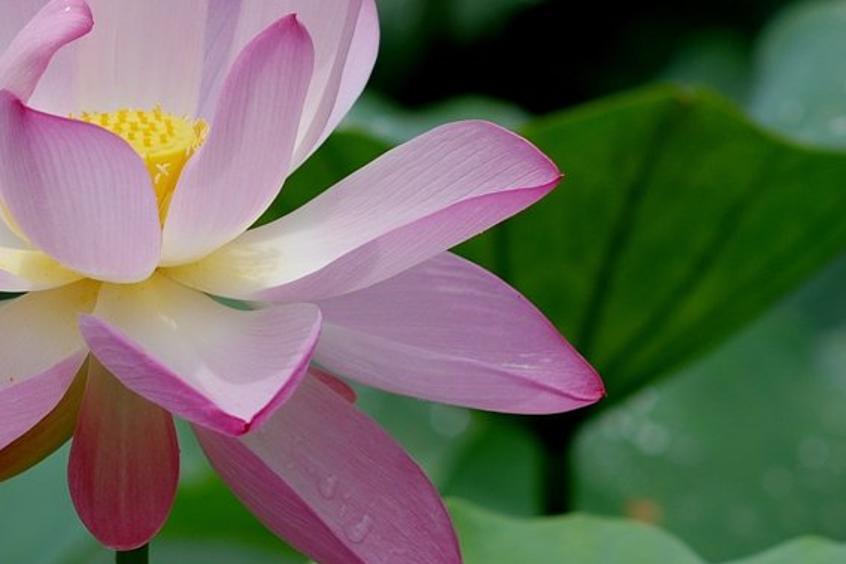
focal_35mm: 513
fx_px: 12055
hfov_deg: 4.0
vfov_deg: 2.7
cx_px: 137
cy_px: 213
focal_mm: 200
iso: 100
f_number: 8
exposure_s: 1/250
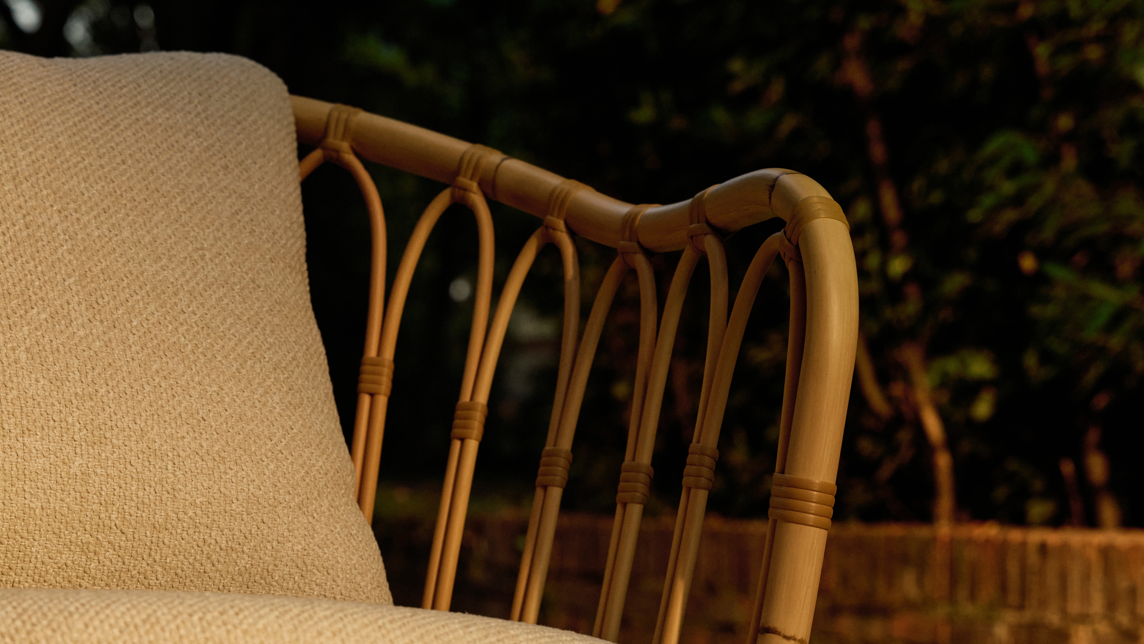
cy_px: 744
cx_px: 568
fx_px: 3286
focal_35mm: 108
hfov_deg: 19.8
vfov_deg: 11.0
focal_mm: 65.8
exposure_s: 1/400
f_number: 5.6
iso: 640
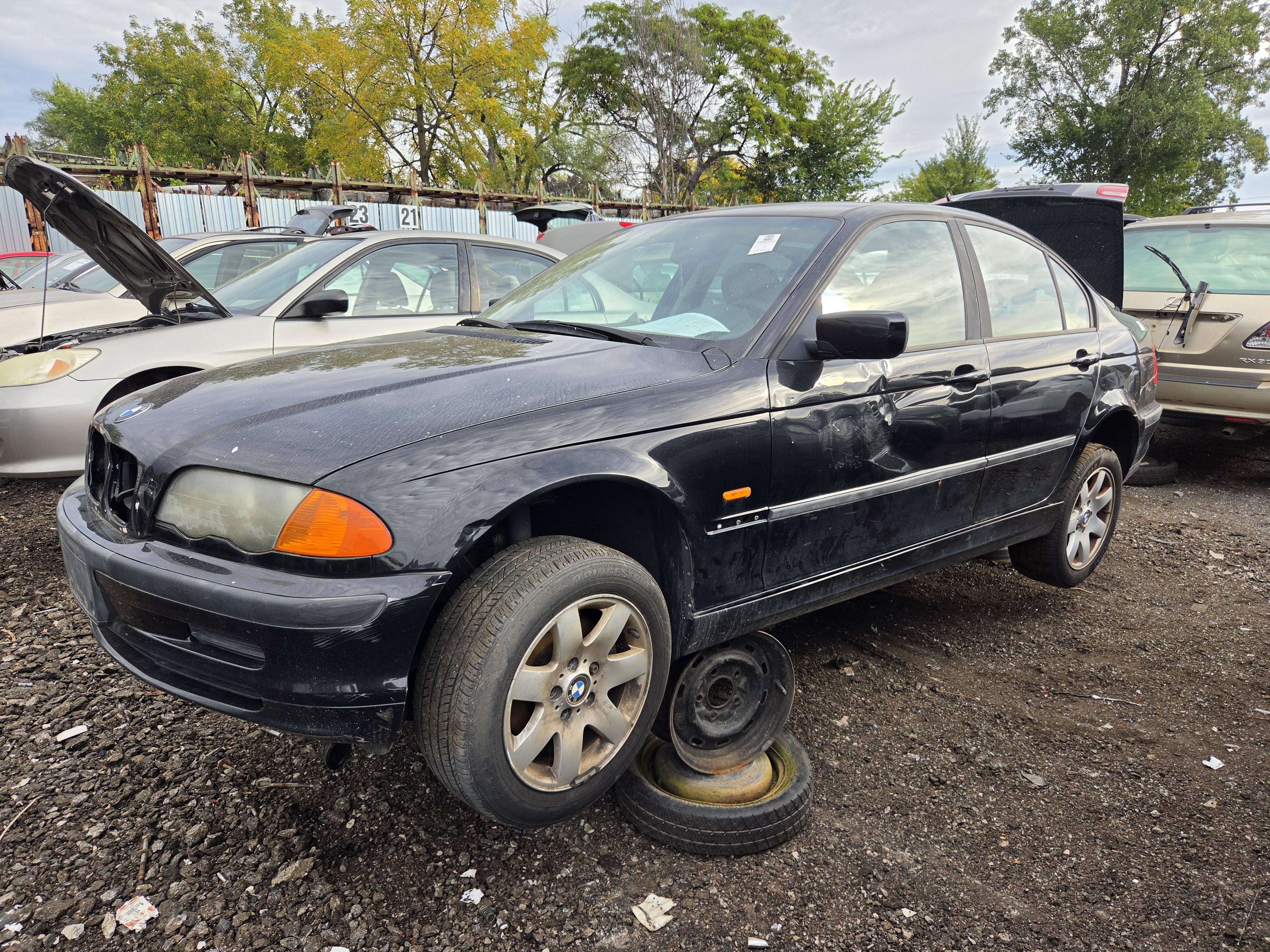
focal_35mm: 23
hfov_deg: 73.9
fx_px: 844
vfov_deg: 58.9
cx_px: 635
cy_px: 476
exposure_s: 1/1915
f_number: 1.8
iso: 80
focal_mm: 5.4
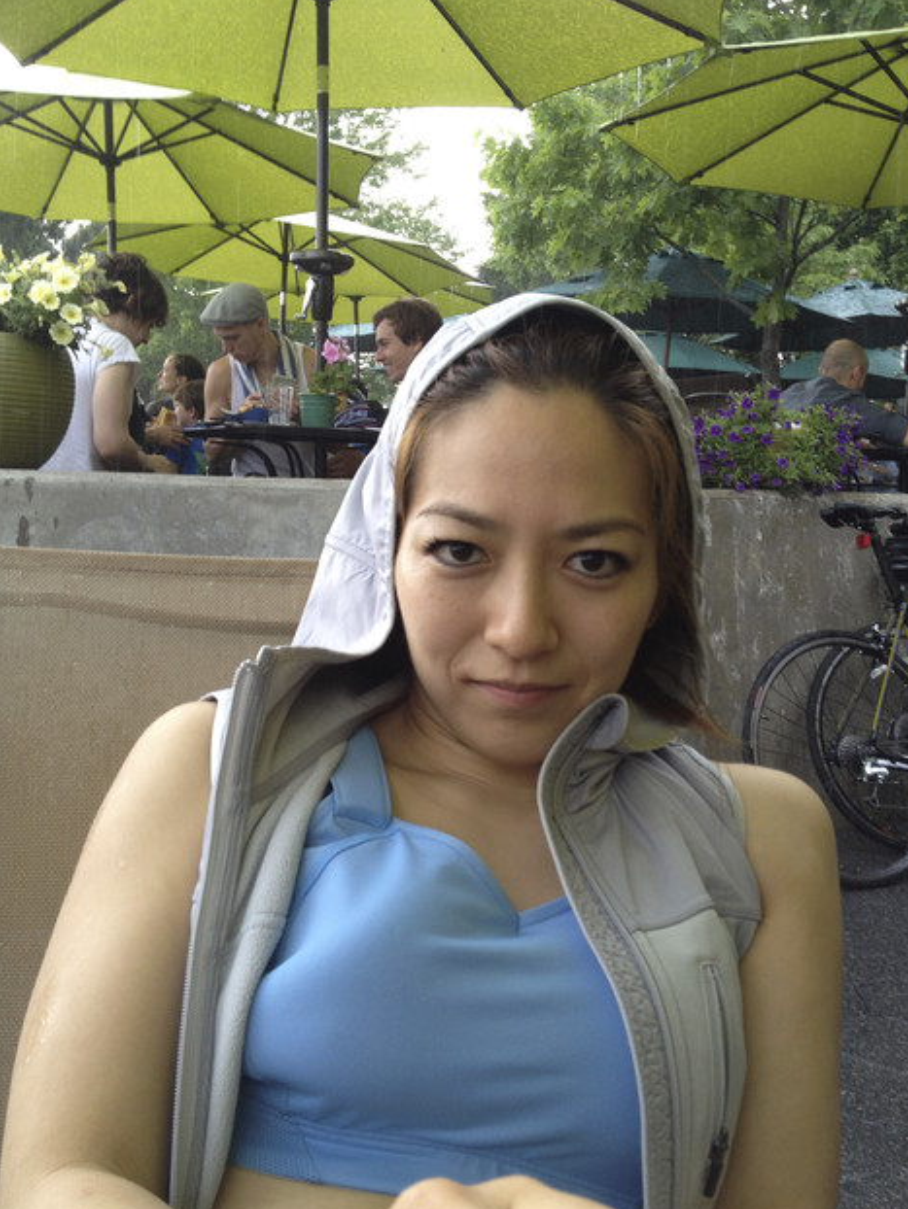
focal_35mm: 36
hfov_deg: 39.7
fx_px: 1258
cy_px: 614
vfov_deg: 51.3
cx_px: 463
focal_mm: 4.28
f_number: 2.4
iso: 80
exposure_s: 1/40
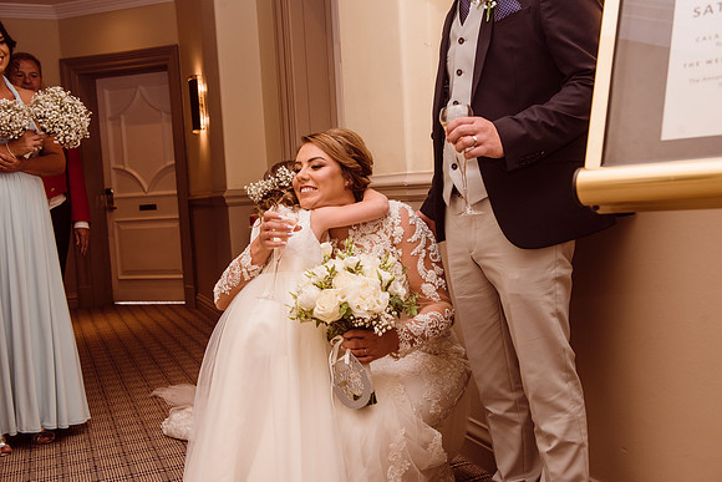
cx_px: 361
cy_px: 241
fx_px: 762
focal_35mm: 38
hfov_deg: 50.7
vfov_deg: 35.1
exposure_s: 1/80
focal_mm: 38
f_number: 5.6
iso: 500
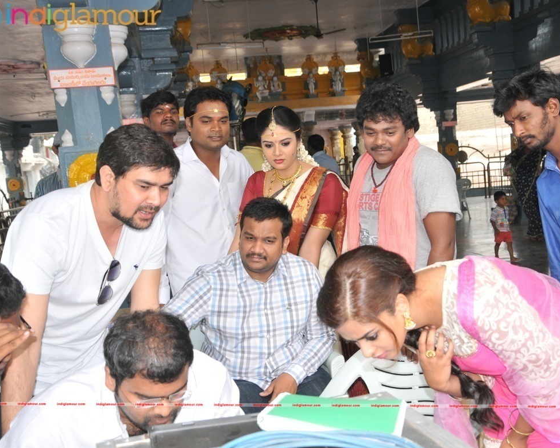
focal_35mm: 45
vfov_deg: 33.4
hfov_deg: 41.1
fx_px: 746
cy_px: 224
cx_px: 306
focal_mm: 26
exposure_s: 1/200
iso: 200
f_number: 6.3
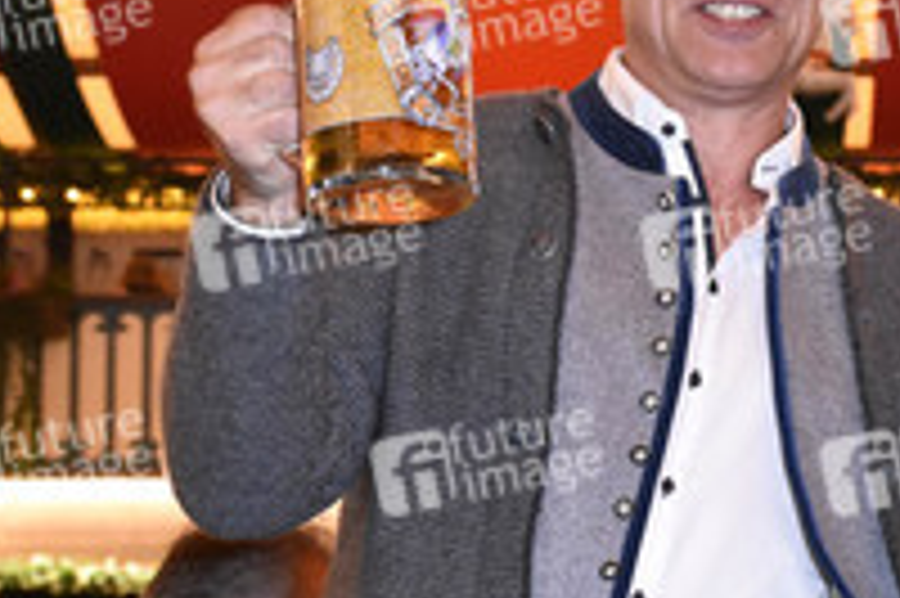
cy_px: 351
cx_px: 817
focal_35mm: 135
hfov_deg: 15.0
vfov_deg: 10.1
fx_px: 3372
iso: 5000
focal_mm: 40
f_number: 6.3
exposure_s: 1/60
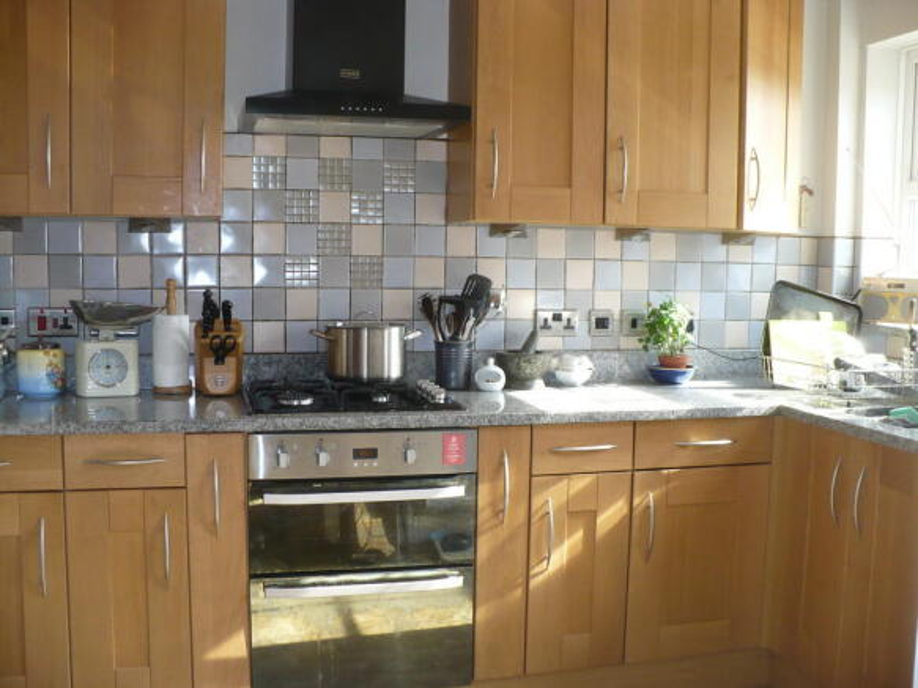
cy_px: 344
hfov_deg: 50.1
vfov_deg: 38.7
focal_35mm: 37
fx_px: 981
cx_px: 459
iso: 200
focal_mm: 6.1
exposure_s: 1/125
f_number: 2.8
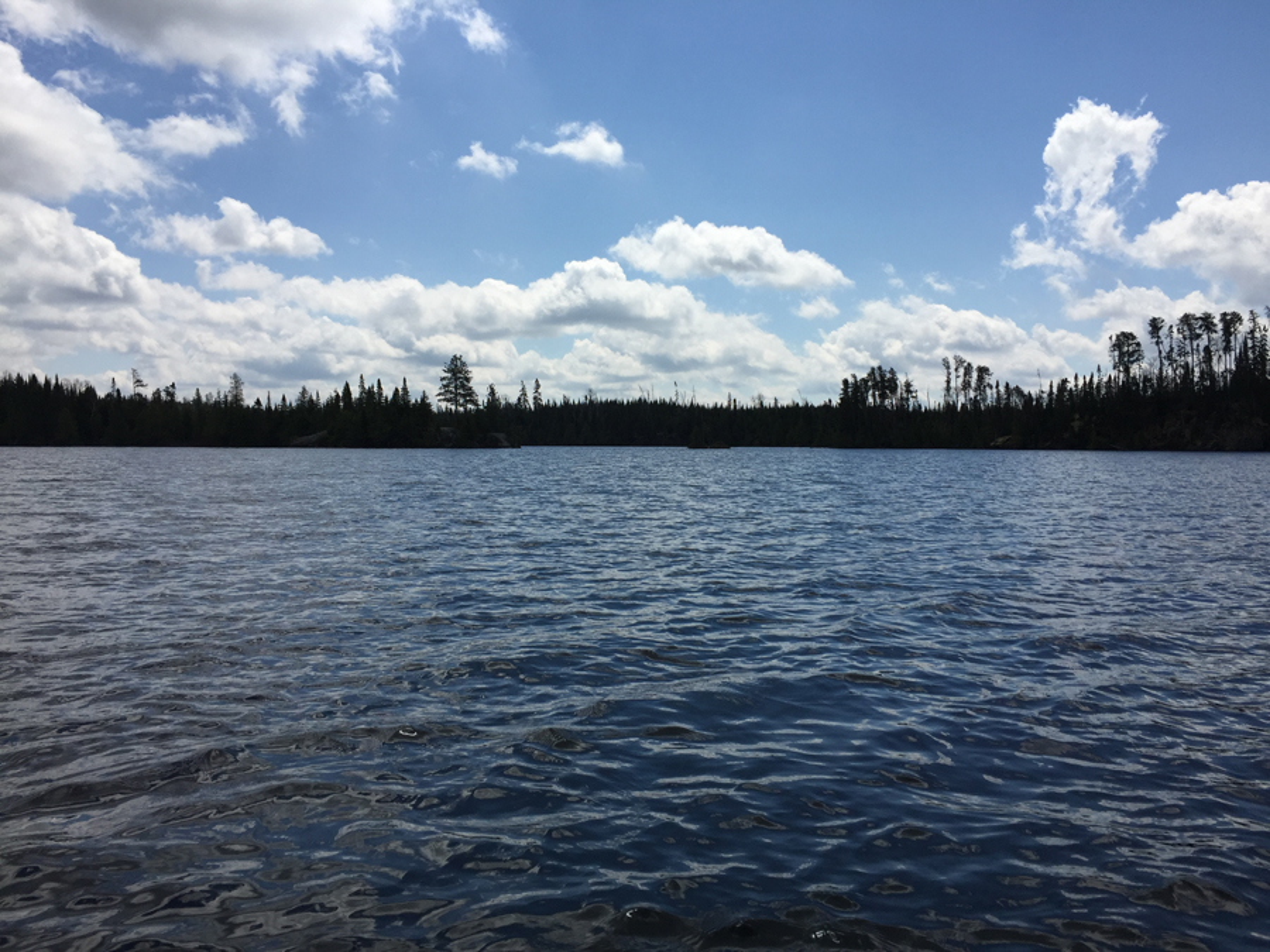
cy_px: 476
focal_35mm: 29
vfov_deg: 48.2
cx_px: 635
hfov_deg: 61.7
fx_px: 1064
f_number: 2.2
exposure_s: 1/4950
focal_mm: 4.15
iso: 32
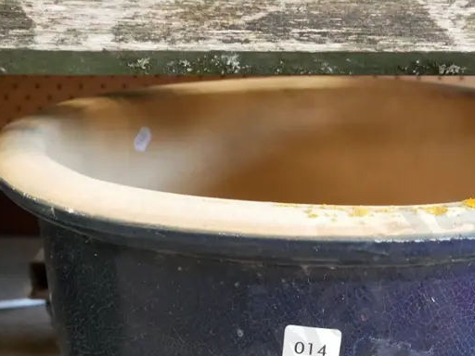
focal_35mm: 60
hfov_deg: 32.0
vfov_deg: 23.6
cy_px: 333
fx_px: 823
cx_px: 308
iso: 3200
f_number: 4
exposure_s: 1/60
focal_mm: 15
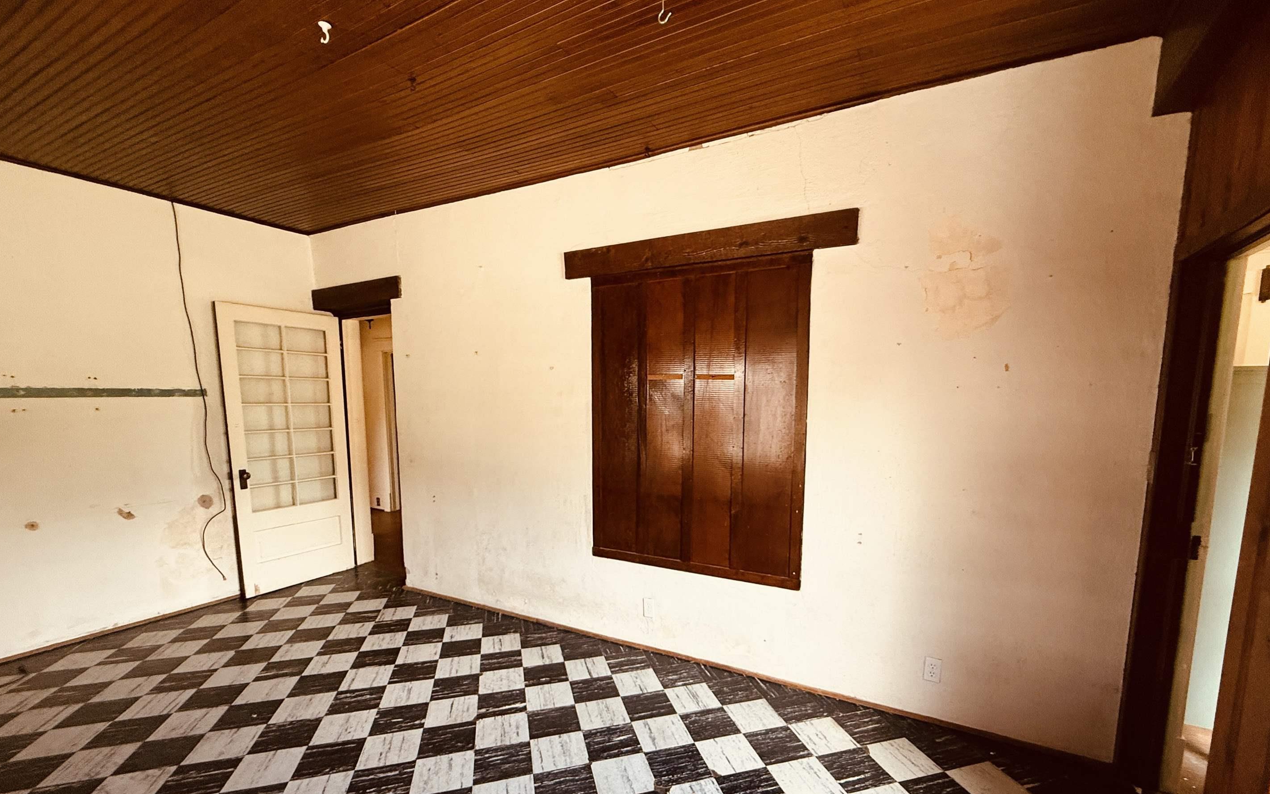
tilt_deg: -7.4
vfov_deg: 70.6
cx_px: 671
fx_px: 554
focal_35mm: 16
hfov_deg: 97.7
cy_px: 471
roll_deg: -0.3
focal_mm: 2.22
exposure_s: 1/80
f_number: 2.2
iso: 320
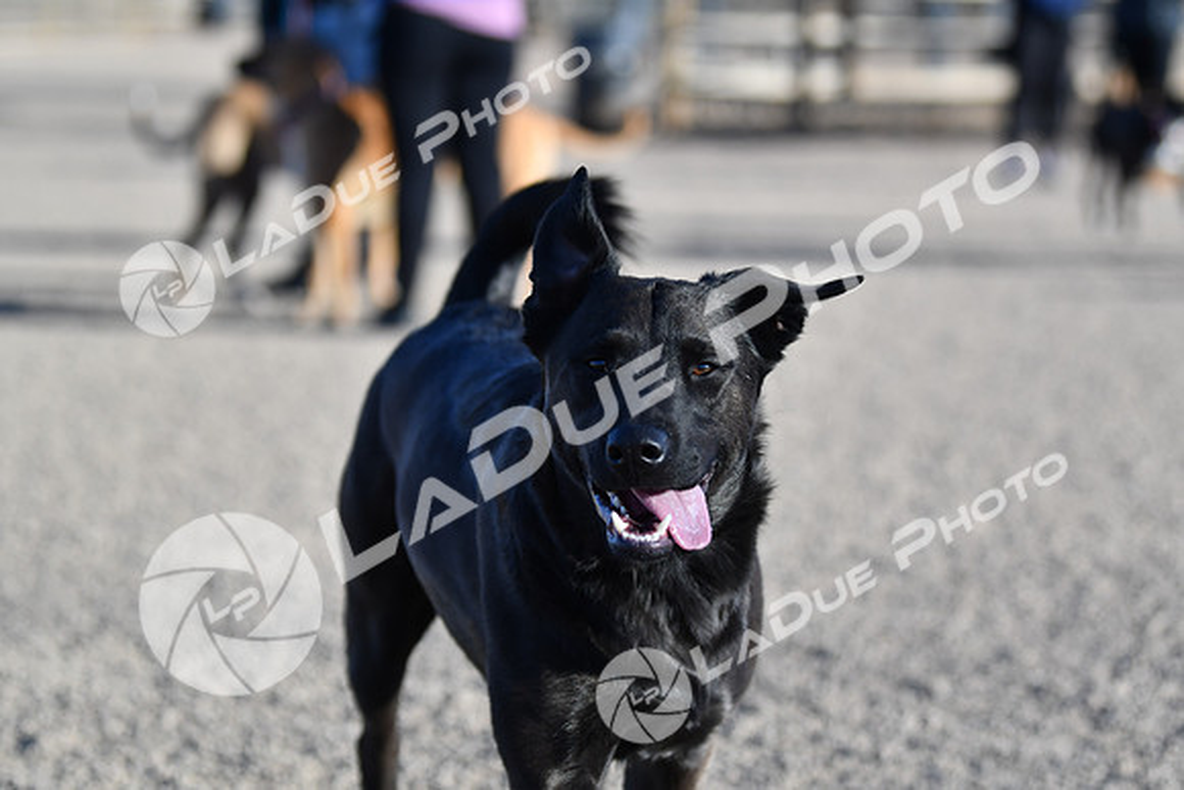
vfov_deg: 11.4
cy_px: 395
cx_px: 592
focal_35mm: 120
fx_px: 3947
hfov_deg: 17.1
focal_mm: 80
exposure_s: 1/4000
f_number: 2.8
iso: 280
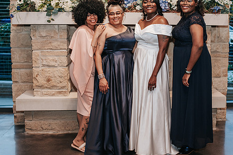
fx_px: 349
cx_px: 152
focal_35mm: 54
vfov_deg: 25.0
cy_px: 61
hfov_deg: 36.6
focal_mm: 35
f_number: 2.8
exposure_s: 1/160
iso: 1000
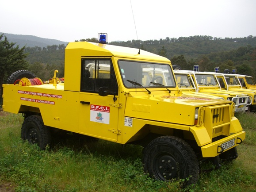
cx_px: 118
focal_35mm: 42
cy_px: 104
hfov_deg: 44.8
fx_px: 311
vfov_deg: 34.3
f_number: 2.8
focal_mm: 7.9
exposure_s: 1/160
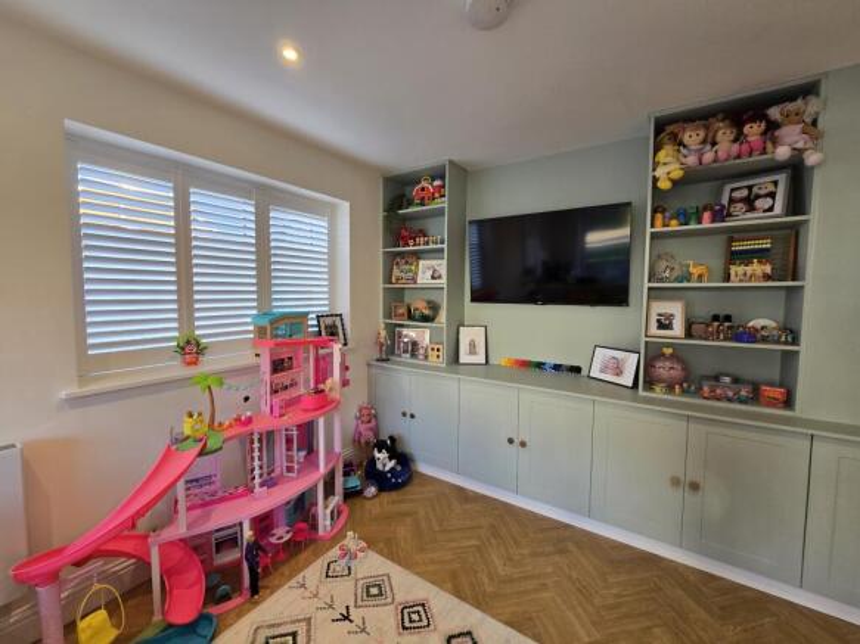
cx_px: 430
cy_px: 322
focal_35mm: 13
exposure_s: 1/50
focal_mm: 2.2
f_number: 2.2
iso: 64
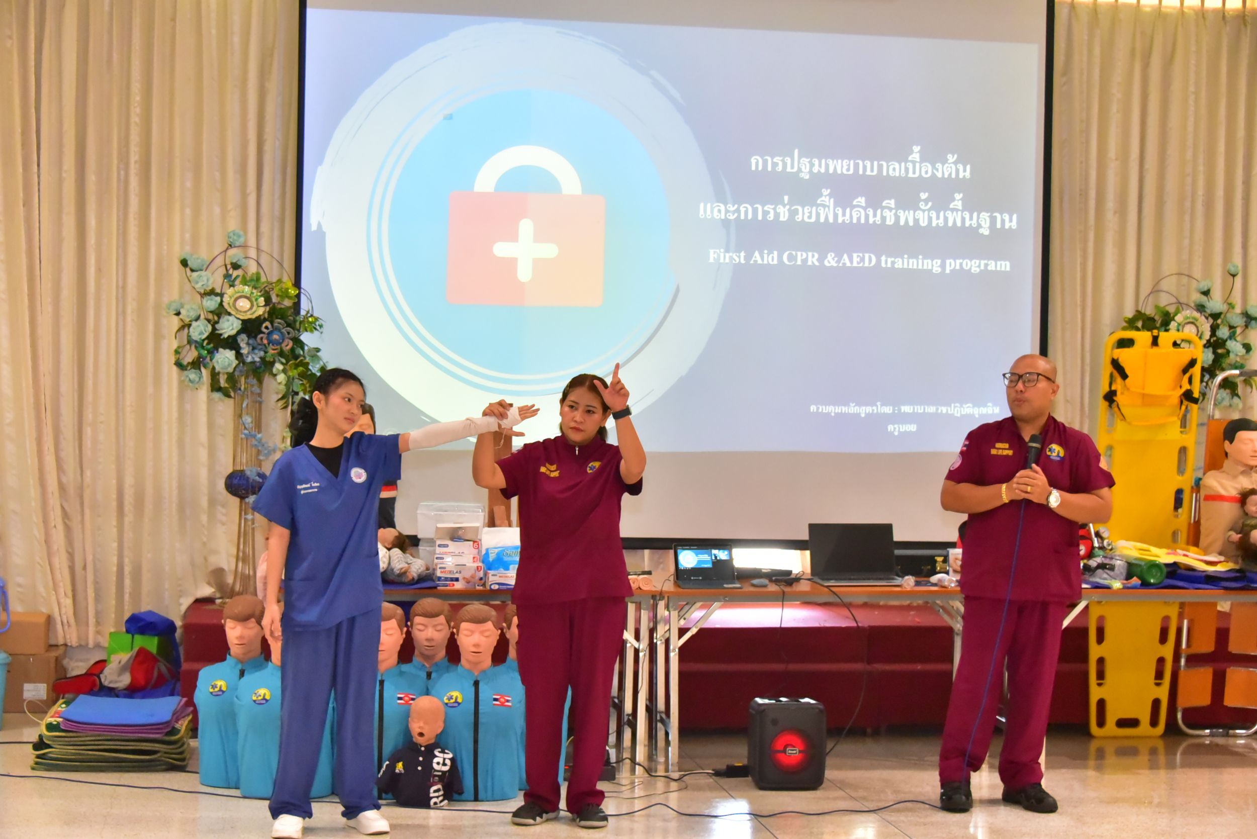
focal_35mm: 62
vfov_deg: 21.9
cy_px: 420
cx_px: 628
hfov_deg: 32.4
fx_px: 2166
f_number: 5.6
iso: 10000
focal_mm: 62
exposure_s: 1/160
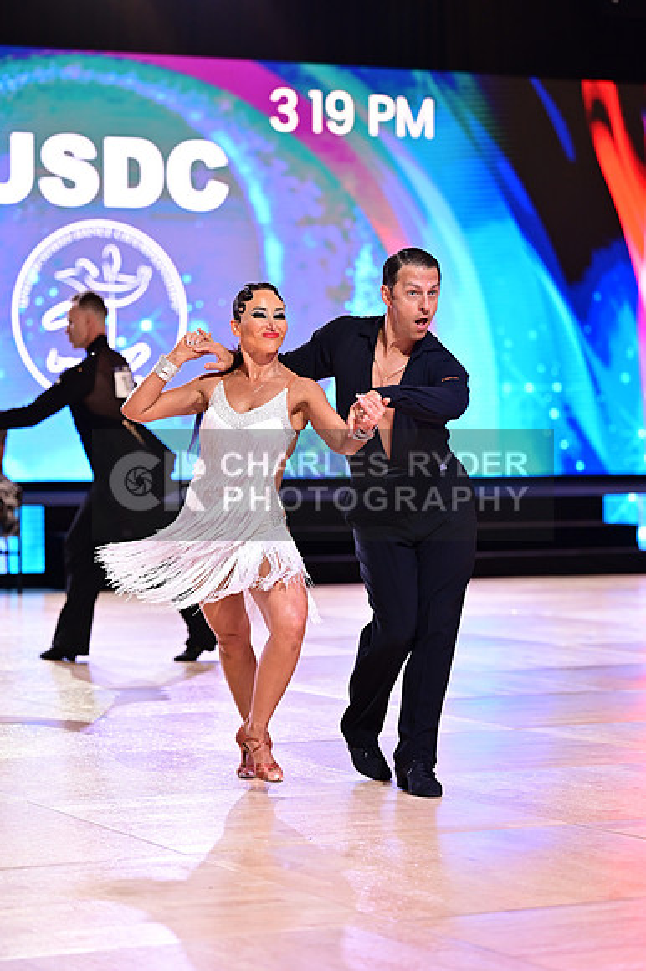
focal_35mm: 102
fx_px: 2749
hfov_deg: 13.4
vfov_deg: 20.0
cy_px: 486
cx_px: 323
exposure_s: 1/400
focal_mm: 102
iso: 1600
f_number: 2.8
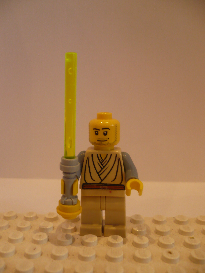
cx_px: 102
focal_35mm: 35
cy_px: 136
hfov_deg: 40.7
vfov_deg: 52.6
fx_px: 276
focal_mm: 5.8
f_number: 2.8
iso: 200
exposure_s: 1/25
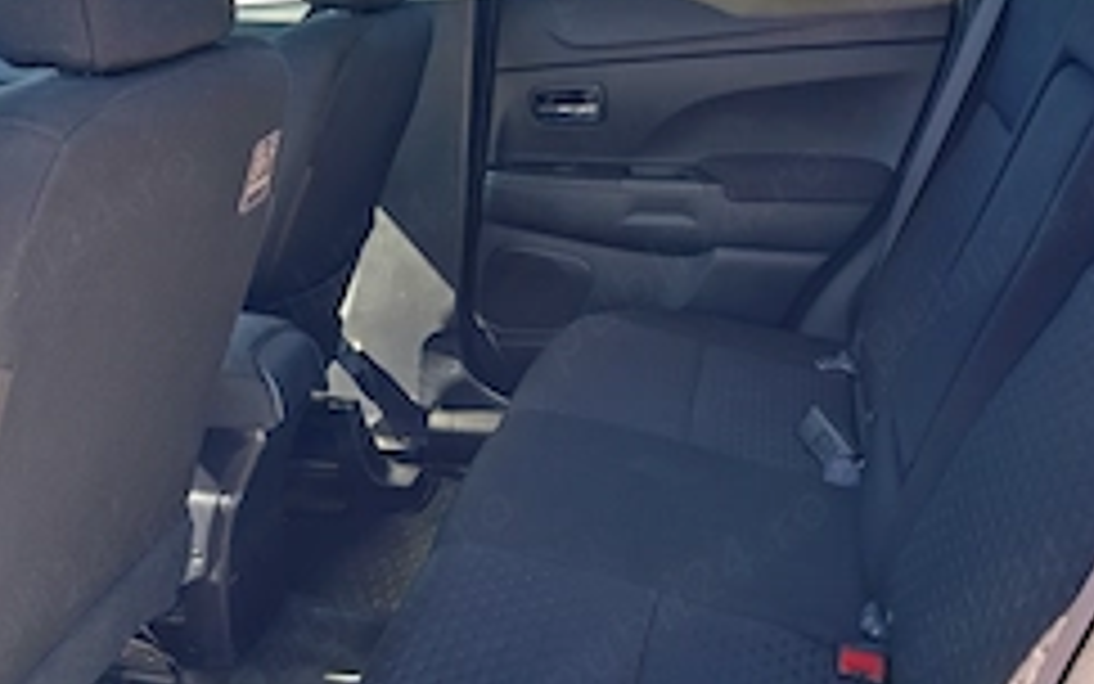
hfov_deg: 49.3
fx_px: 1193
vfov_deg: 32.0
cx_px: 527
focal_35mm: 40
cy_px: 324
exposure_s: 1/100
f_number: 1.6
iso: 400
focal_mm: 6.14
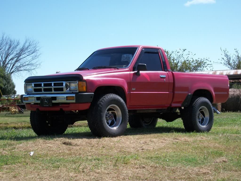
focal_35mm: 84
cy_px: 90
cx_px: 120
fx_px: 585
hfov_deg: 23.3
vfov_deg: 17.6
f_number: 5.1
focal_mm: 15.1
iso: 80
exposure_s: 1/400
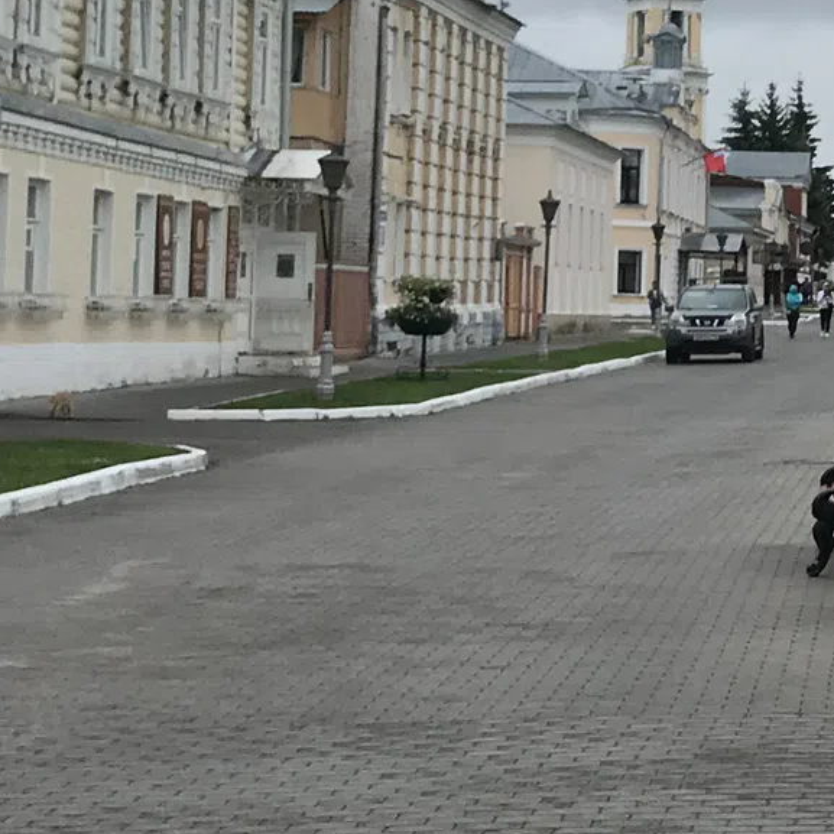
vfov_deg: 16.8
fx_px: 2808
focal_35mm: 103
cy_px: 186
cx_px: 1249
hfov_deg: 15.6
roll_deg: +0.6
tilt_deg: +4.9
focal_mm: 3.99
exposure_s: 1/987
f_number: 1.8
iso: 20
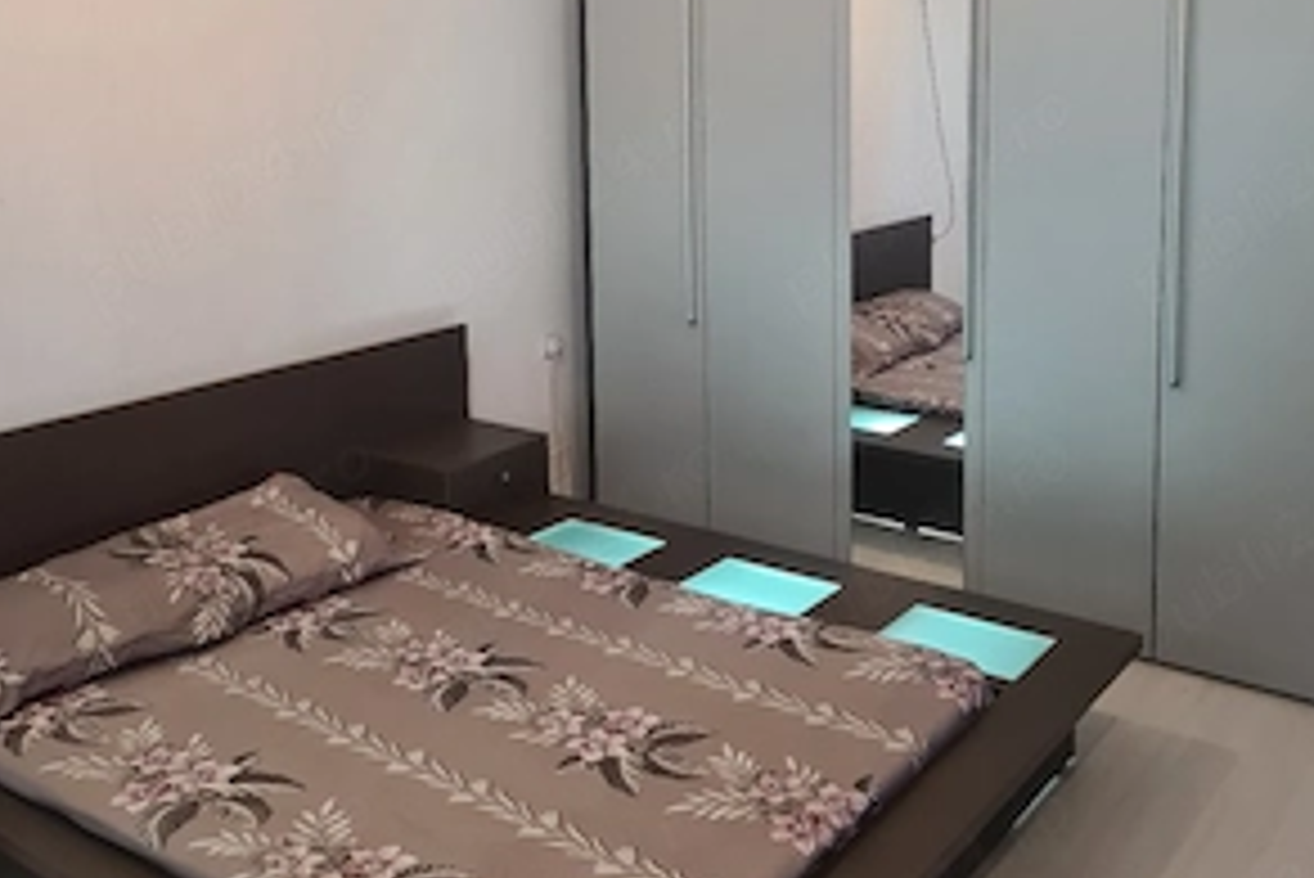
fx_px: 1351
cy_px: 252
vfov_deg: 35.4
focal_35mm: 37
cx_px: 666
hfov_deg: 51.9
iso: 320
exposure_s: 1/50
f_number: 1.8
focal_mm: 5.4
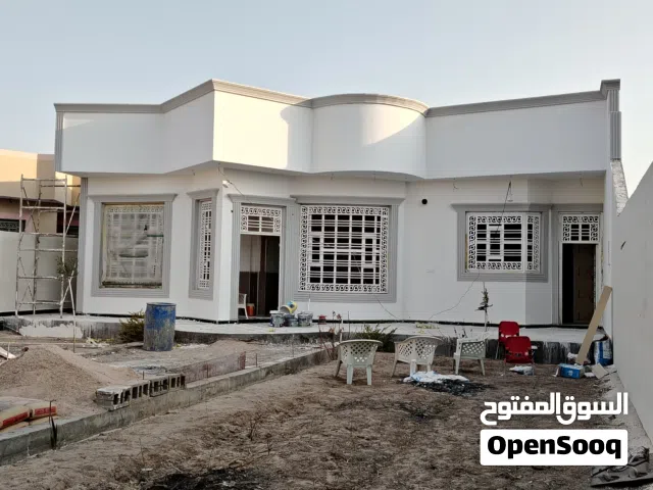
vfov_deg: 36.8
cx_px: 326
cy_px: 245
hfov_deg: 47.9
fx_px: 736
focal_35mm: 39
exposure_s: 1/354
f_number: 1.75
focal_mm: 5.25
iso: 100
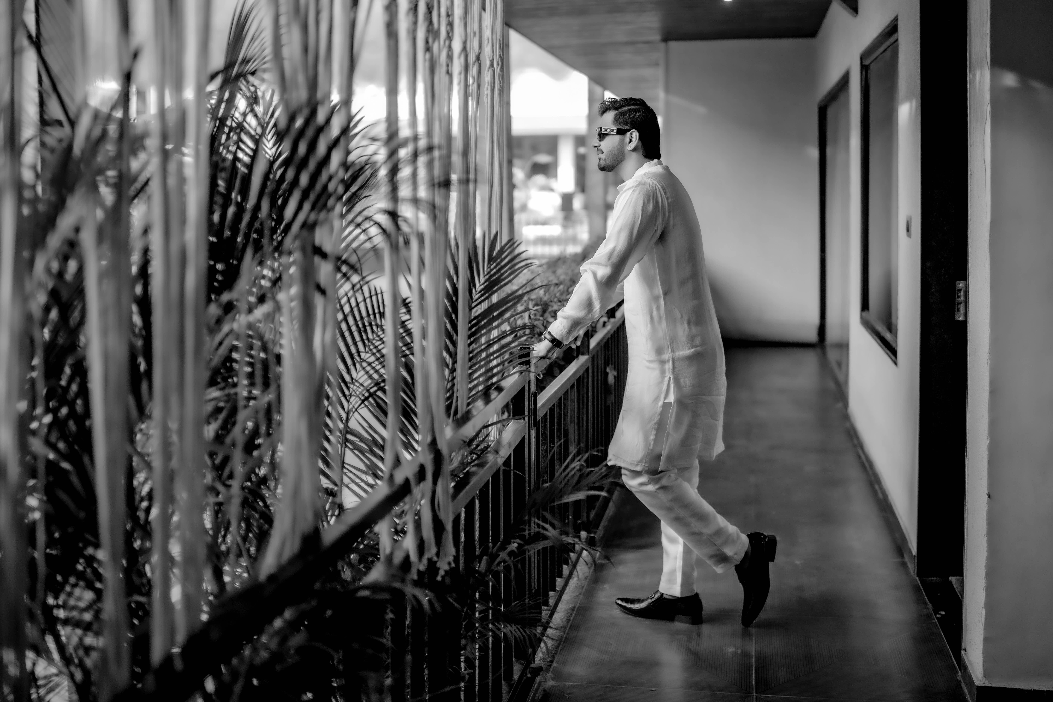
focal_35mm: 35
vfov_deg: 37.9
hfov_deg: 54.4
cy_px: 351
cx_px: 526
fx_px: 1024
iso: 500
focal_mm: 35
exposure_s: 1/1000
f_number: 1.6
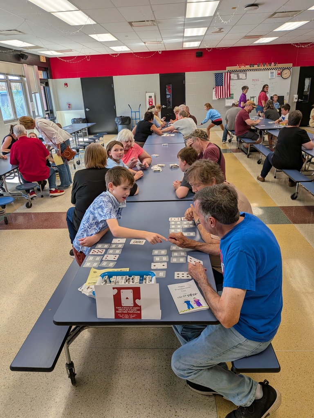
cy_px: 209
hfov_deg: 56.8
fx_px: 290
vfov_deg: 71.6
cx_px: 157
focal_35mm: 24
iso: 24
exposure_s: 1/120
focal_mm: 4.53
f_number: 1.7
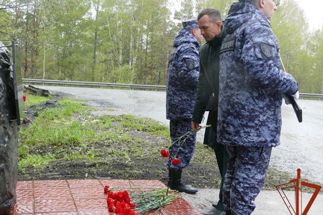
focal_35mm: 44
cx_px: 119
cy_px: 92
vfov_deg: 30.5
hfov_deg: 44.1
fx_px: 395
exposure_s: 1/160
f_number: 3
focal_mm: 11.86
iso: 125
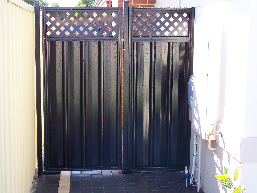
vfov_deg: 22.6
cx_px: 120
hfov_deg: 29.8
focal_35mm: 65
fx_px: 483
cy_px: 97
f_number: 3.1
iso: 64
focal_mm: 9.3
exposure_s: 1/80
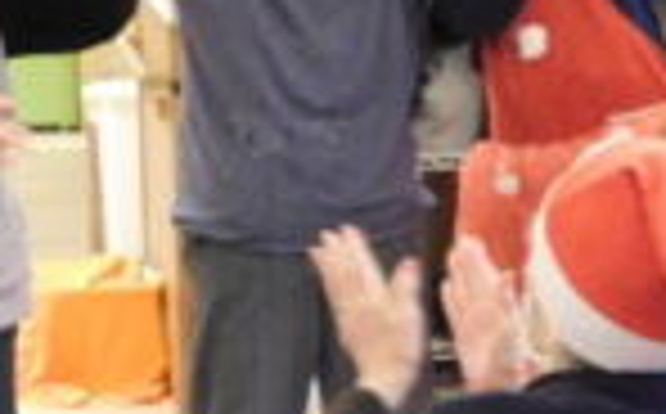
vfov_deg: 7.6
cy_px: 126
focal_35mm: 172
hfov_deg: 12.2
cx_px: 270
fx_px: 3117
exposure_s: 1/15
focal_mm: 7.1
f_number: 3.6
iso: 400
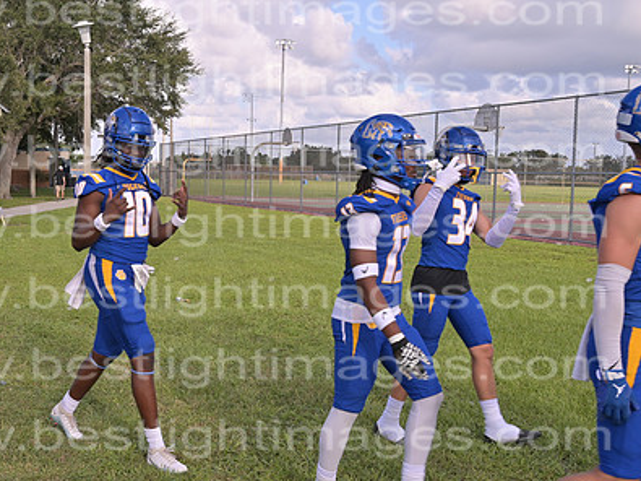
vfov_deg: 30.2
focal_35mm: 48
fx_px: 889
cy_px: 262
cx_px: 243
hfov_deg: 39.4
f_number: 8
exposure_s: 1/250
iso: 125
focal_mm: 34
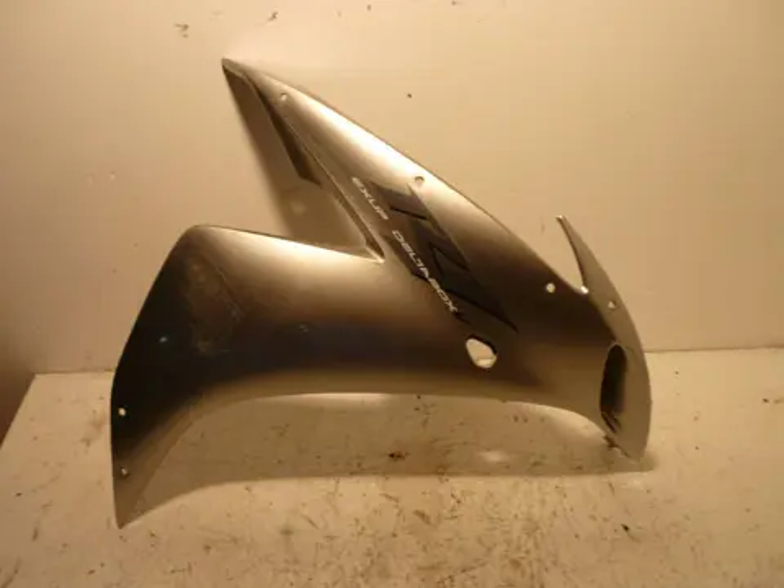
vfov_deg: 42.9
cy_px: 294
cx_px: 392
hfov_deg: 55.4
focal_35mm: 33
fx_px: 747
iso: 80
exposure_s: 1/40
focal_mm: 5.5
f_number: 2.8
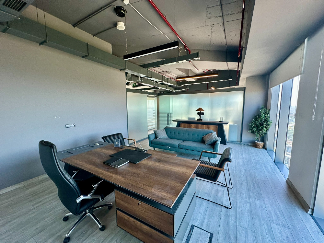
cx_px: 162
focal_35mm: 14
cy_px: 122
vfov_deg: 85.7
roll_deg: +0.5
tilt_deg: -6.1
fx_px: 131
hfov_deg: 102.1
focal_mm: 2.22
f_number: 2.2
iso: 100
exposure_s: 1/100
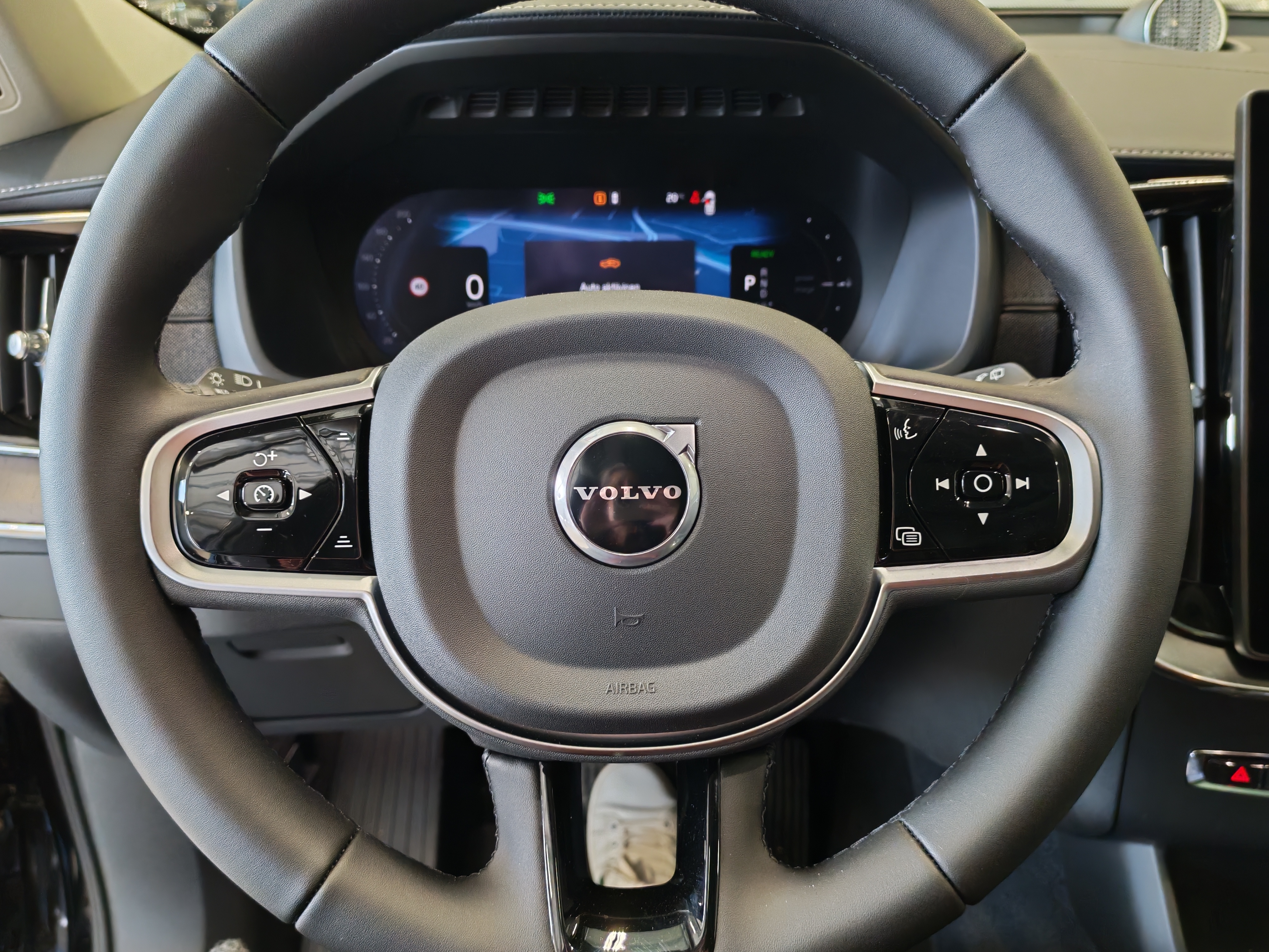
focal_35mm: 31
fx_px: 1136
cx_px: 634
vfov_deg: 45.4
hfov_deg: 58.4
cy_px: 476
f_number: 1.9
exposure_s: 1/100
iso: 1250
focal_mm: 6.12
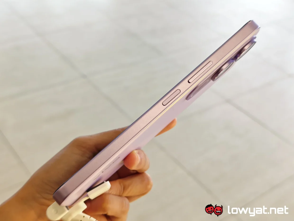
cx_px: 147
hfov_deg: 41.2
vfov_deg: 31.5
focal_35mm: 46
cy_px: 110
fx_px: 391
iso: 80
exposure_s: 1/50
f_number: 1.6
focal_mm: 5.4
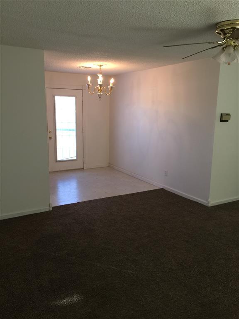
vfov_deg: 61.7
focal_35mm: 29
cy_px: 160
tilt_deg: -9.1
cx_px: 120
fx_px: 267
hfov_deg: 48.2
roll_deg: -0.2
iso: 40
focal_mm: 4.15
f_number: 2.2
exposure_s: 1/15
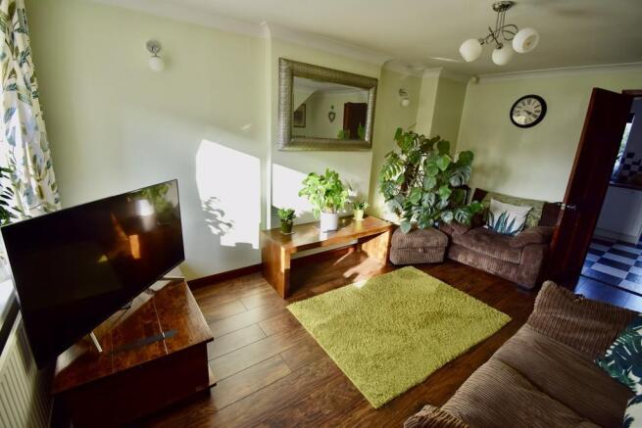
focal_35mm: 15
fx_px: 268
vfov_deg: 77.4
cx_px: 321
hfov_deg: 100.4
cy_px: 214
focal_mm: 10
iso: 400
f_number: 5
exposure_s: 1/100
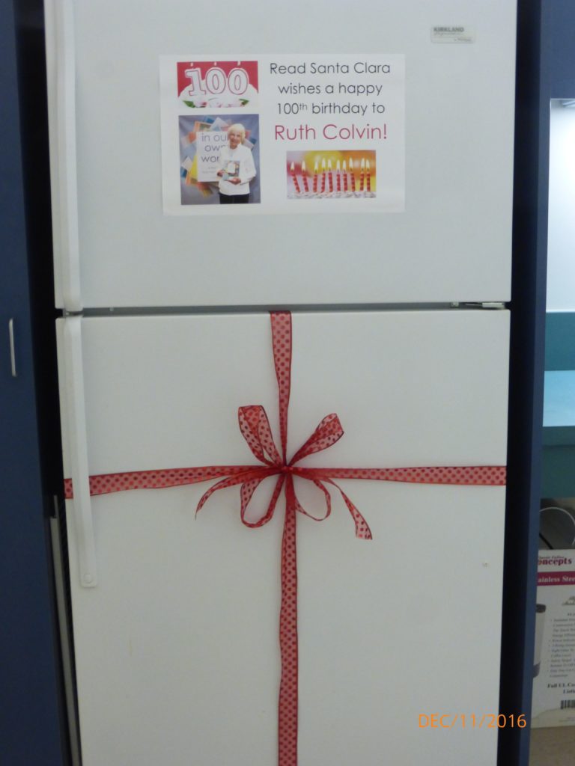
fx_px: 1041
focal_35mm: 47
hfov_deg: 30.9
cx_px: 288
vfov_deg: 40.4
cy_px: 383
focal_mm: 8.5
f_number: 4.2
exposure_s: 1/10
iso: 400
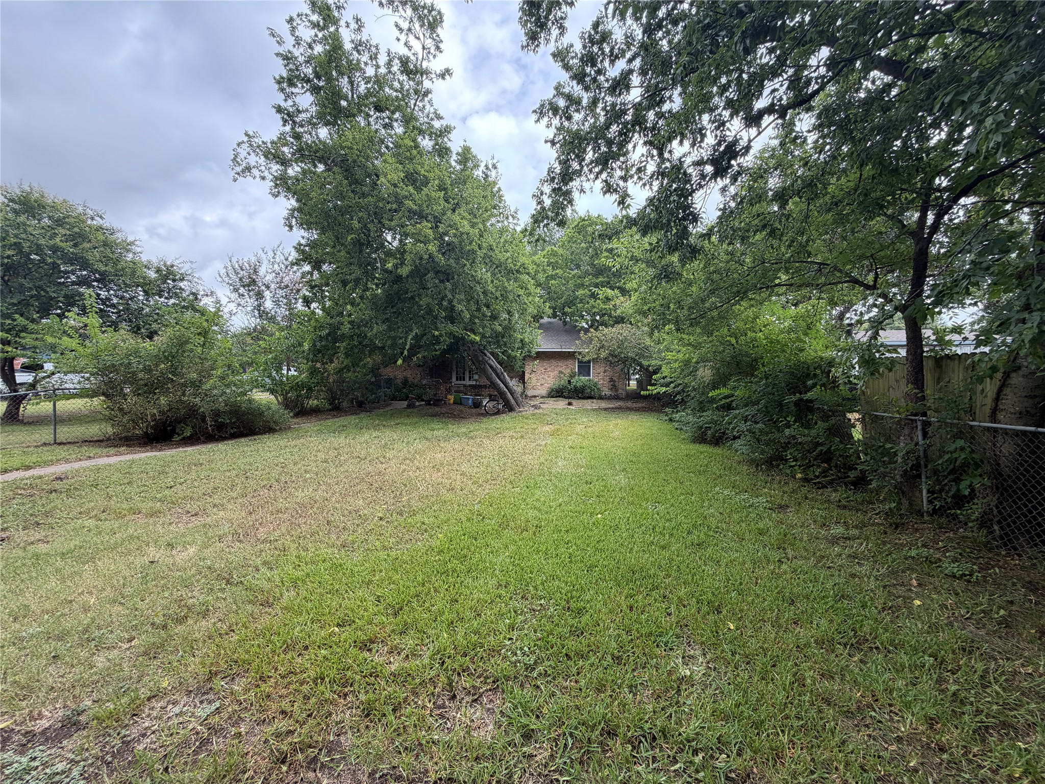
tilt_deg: -2.0
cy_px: 392
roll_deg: +0.3
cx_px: 522
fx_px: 423
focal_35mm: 14
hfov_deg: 102.1
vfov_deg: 85.7
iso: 64
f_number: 2.2
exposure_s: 1/419
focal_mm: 2.22
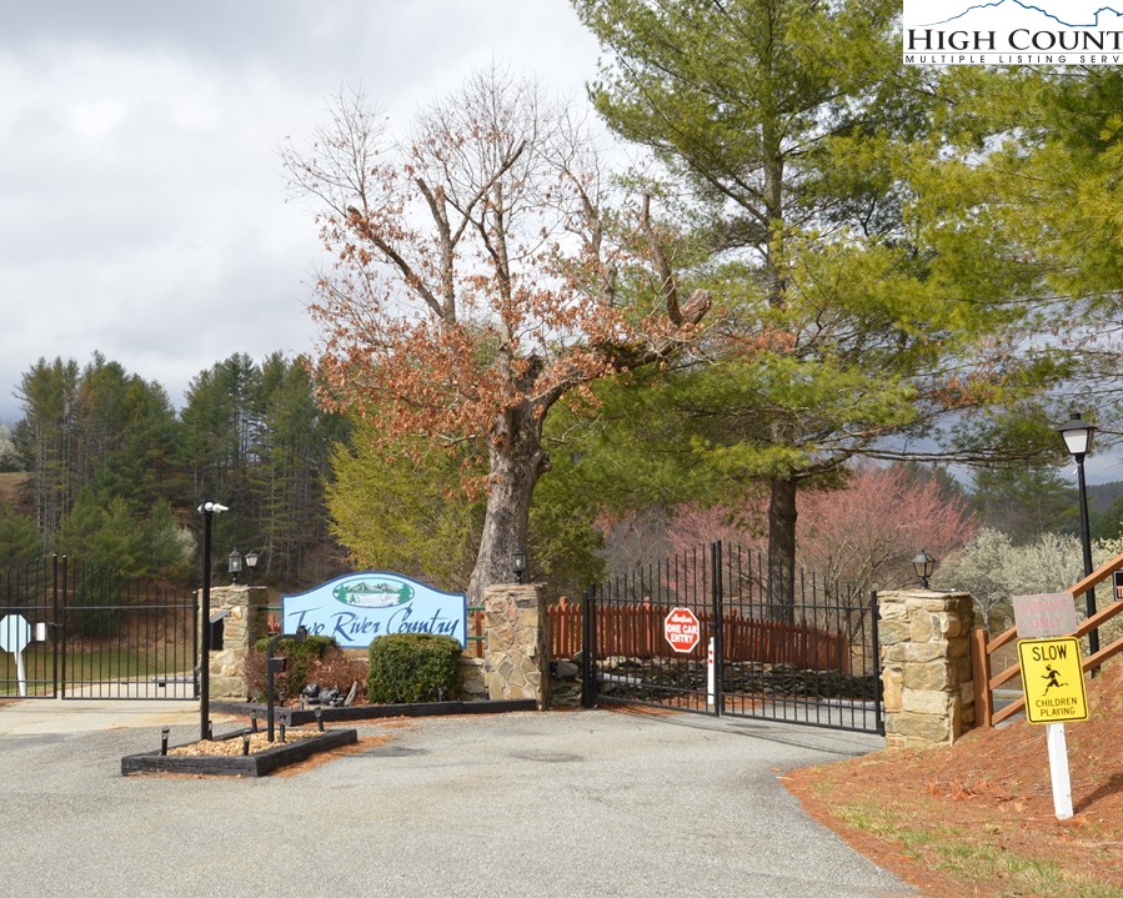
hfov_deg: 52.7
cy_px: 448
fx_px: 1130
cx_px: 495
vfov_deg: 43.3
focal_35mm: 34
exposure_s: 1/200
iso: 100
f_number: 9
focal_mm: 20
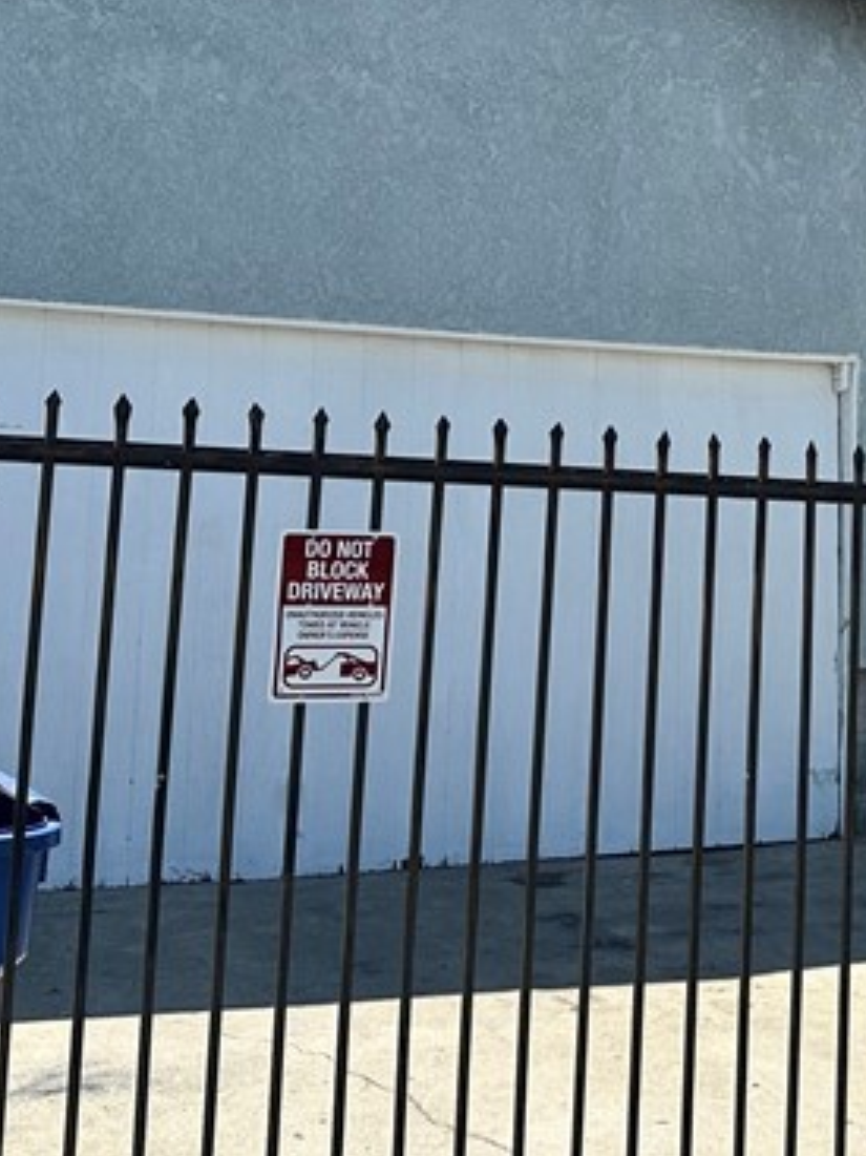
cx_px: 989
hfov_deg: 20.7
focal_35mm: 67
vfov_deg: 28.5
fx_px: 2236
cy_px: 280
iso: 80
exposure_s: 1/5263
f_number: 1.78
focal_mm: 6.86
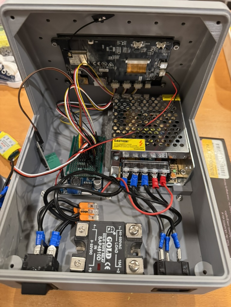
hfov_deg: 56.8
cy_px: 154
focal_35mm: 24
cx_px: 116
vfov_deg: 71.6
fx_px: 214
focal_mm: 6.76
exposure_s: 1/60
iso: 640
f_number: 1.78
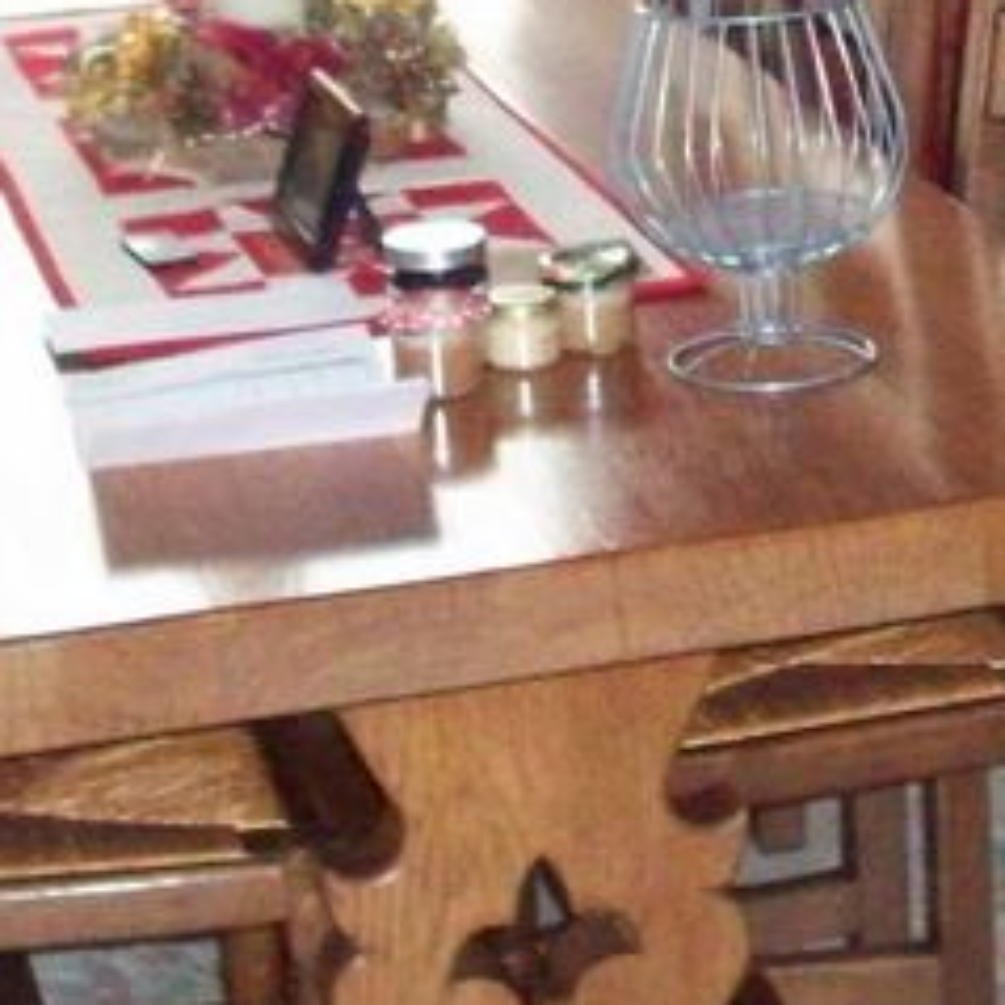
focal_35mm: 137
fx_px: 4500
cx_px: 955
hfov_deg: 12.6
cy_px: -227
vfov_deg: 12.4
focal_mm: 6.2
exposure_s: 1/128
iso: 400
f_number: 2.8
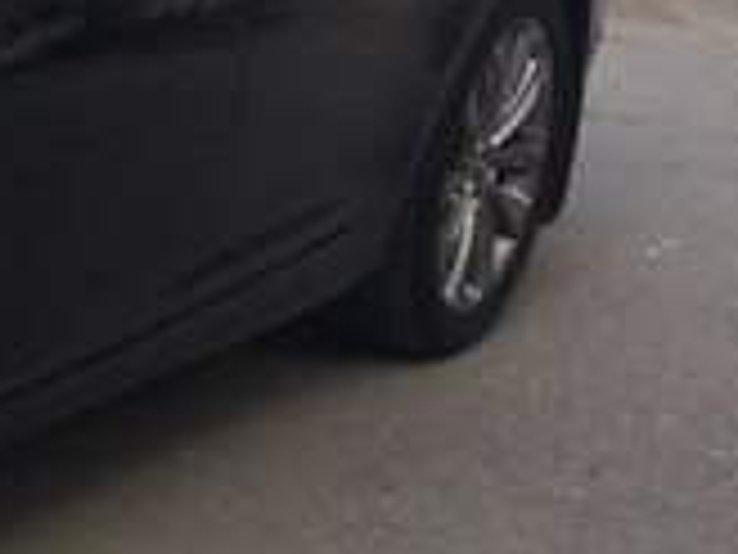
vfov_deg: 12.7
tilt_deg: -20.2
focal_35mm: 117
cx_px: -698
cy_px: 304
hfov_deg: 14.3
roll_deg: -2.9
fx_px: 2494
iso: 32
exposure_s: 1/419
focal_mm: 4.15
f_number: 2.2
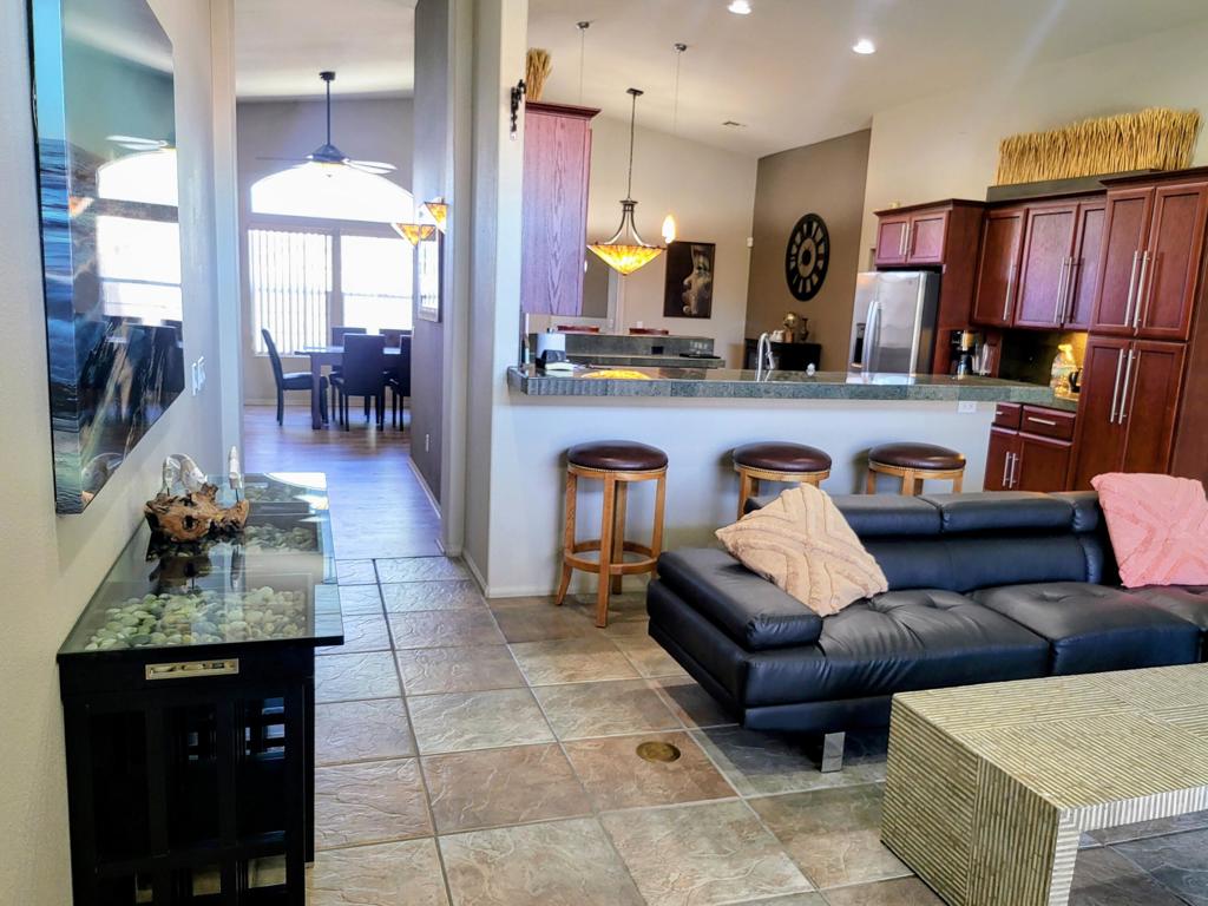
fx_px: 838
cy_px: 453
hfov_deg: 71.6
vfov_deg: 56.8
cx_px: 604
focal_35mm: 24
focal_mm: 5
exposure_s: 1/40
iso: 160
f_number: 1.8
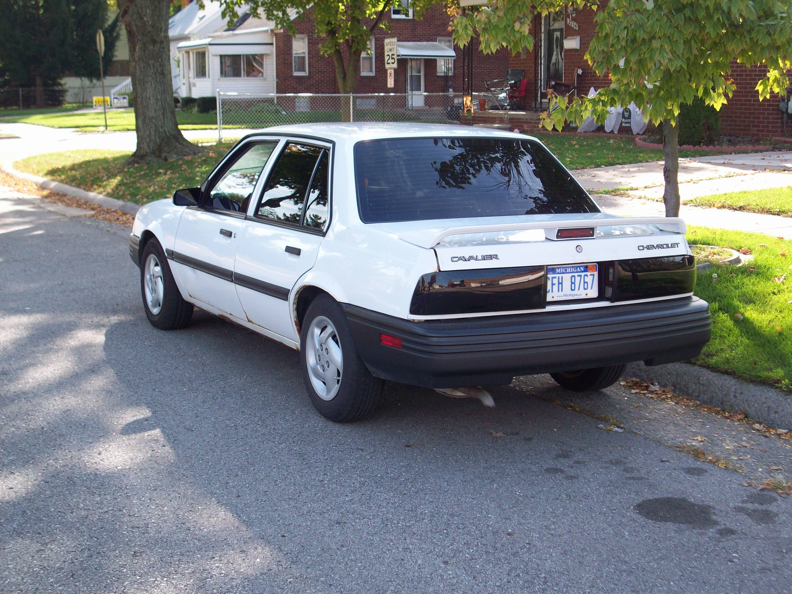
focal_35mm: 54
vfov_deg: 27.0
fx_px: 1235
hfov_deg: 35.5
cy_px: 297
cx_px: 396
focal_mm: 9
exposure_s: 1/194
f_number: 3.4
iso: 80
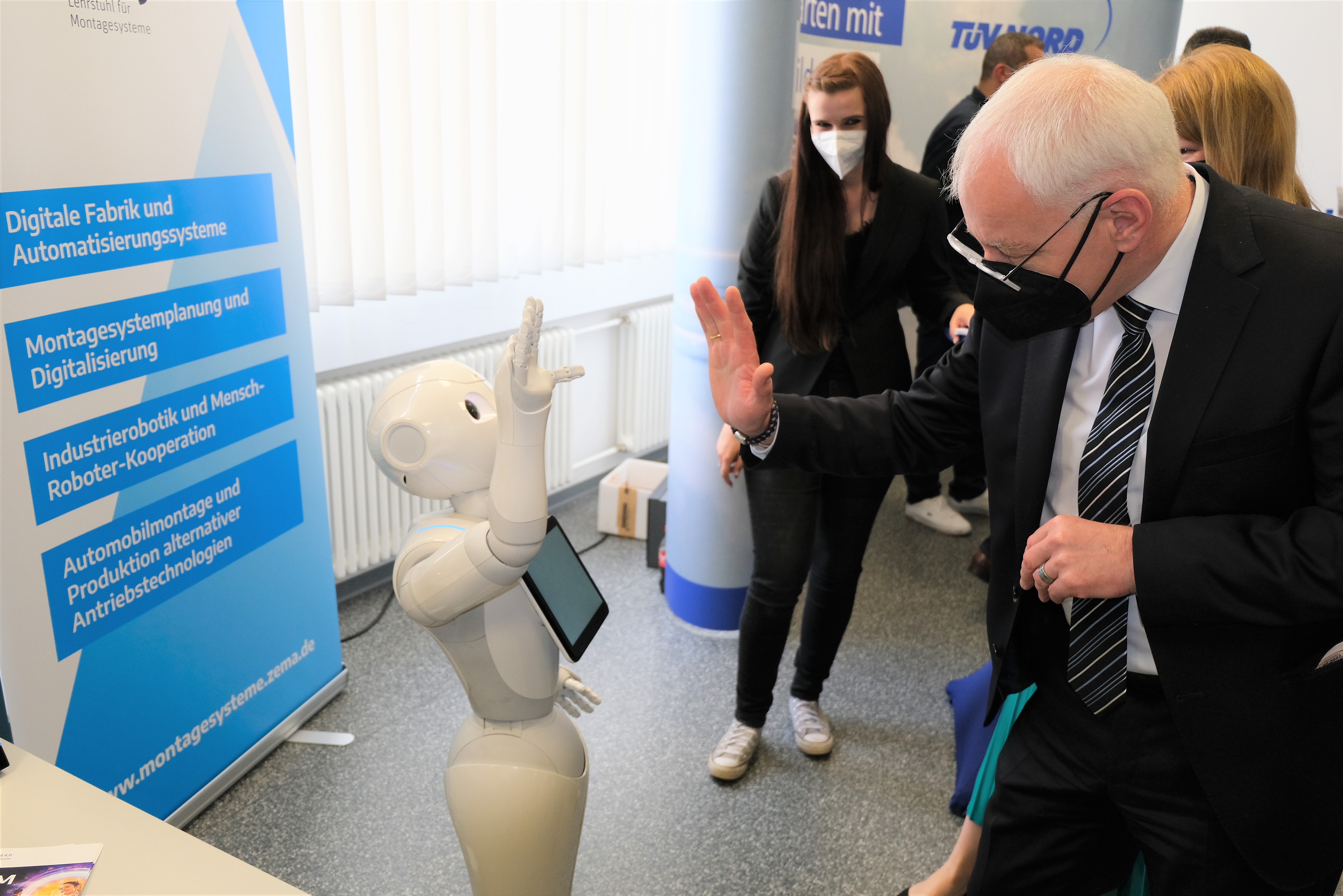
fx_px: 1119
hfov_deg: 61.9
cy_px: 448
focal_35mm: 30
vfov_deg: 43.6
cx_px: 672
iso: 800
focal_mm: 20.1
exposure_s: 1/180
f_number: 3.8
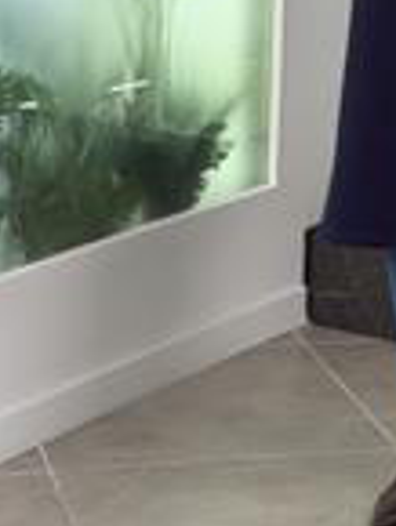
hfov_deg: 10.7
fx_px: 2087
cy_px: -111
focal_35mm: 137
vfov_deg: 14.0
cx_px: 472
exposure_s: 1/189
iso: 50
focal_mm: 6.76
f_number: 1.78
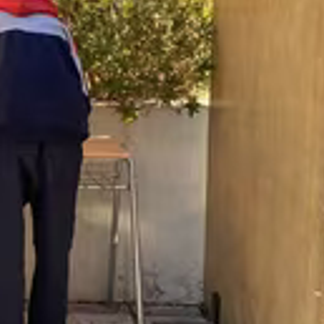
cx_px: -163
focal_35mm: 71
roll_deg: +2.0
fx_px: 752
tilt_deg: -5.8
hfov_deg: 20.7
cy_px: 73
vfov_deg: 24.0
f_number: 1.8
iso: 32
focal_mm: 4.25
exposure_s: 1/352
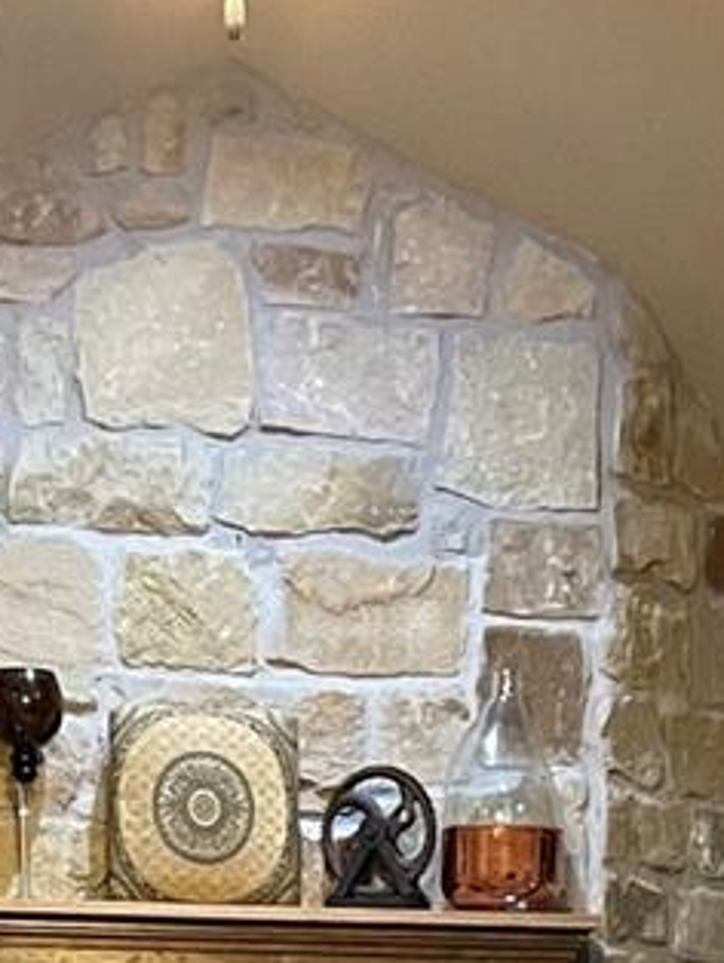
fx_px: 3537
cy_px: 2174
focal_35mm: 127
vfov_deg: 12.7
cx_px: 322
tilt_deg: -14.9
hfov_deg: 11.7
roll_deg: -0.6
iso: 400
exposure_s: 1/60
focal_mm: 5.1
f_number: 1.6
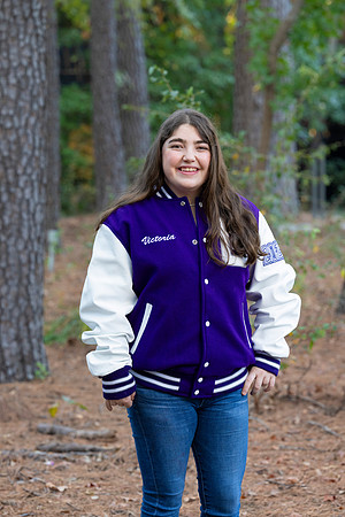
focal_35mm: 115
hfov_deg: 11.9
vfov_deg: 17.8
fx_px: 1653
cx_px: 172
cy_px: 258
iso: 800
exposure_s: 1/80
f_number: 5
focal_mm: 115
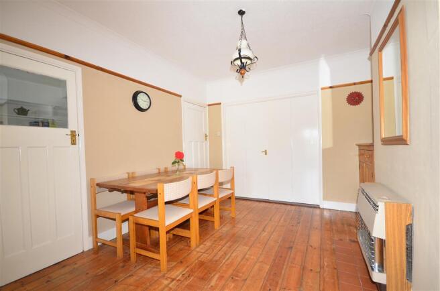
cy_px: 146
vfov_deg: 71.8
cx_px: 220
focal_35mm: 16
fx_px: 201
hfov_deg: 95.1
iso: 200
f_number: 5
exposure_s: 1/20
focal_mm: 11
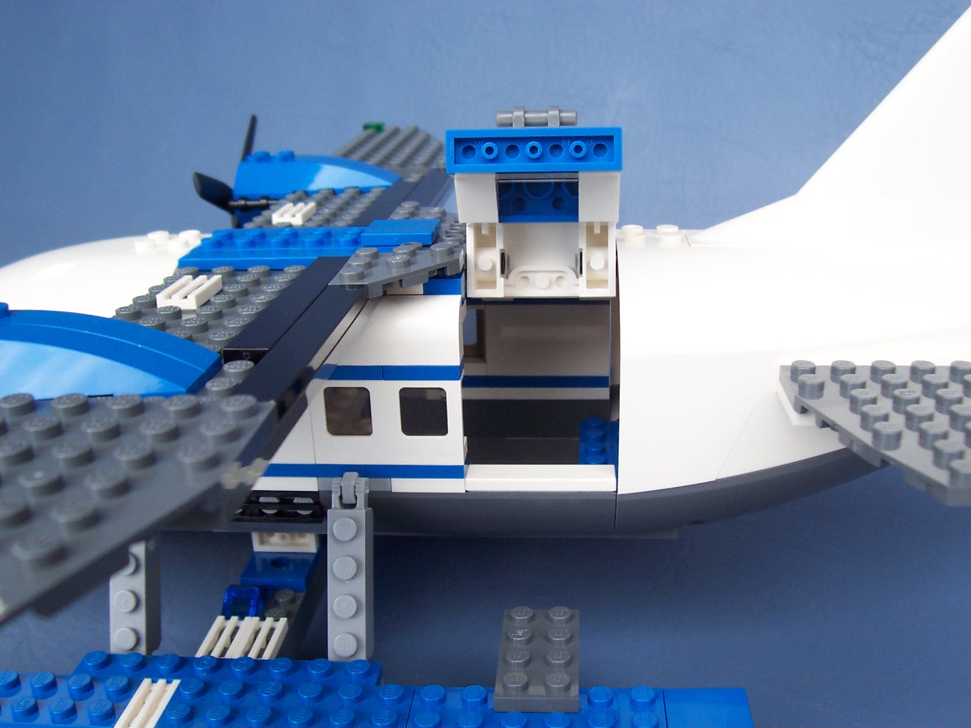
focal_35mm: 37
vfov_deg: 38.7
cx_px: 486
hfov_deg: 50.1
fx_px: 1038
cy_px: 364
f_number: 2.8
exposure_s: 1/250
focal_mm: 5.6
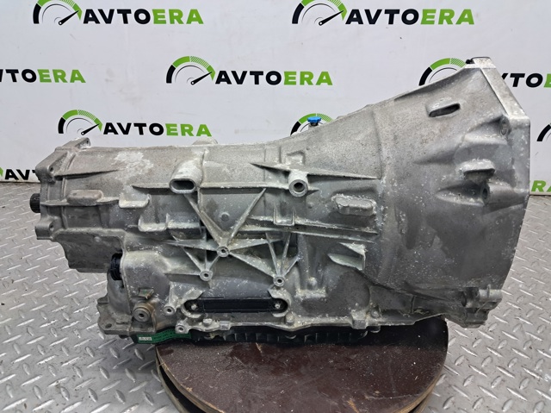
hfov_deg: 65.4
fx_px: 429
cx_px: 276
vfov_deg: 51.3
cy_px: 206
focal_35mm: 27
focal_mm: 4
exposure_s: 1/50
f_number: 1.8
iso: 125
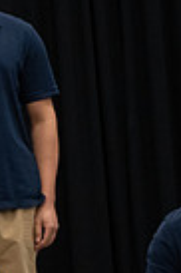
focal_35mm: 432
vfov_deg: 4.8
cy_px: 235
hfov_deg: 3.1
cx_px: -364
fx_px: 3266
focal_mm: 102
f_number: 6.3
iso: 6400
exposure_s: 1/100
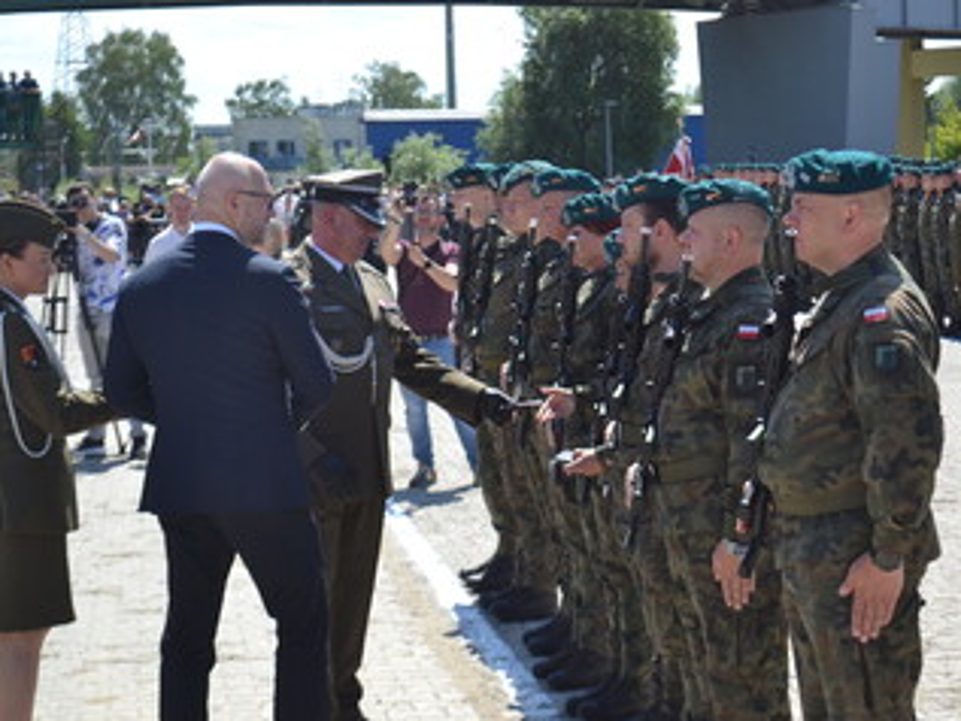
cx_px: 588
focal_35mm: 93
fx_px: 2583
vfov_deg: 15.9
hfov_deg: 21.0
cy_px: 403
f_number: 5.3
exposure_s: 1/1000
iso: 400
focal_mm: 48
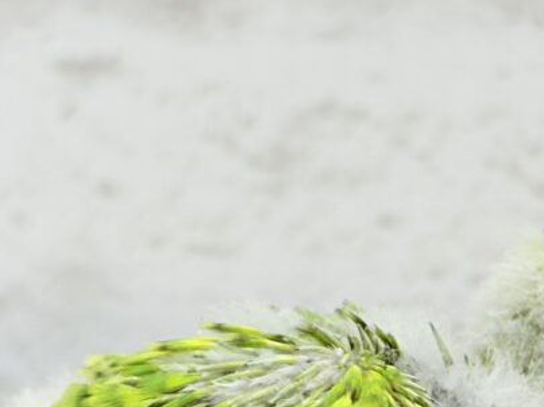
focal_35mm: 155
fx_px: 2435
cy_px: 399
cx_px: 344
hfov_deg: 12.7
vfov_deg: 9.5
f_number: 1.6
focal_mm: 5.96
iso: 64
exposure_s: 1/100
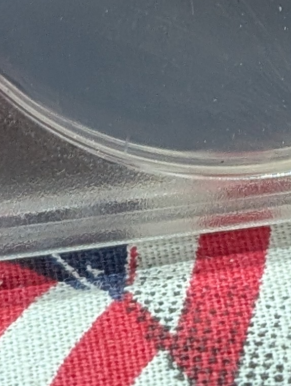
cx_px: 252
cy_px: -317
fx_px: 2928
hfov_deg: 5.7
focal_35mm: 262
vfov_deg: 7.3
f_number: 1.68
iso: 48
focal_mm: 6.9
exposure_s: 1/81.2
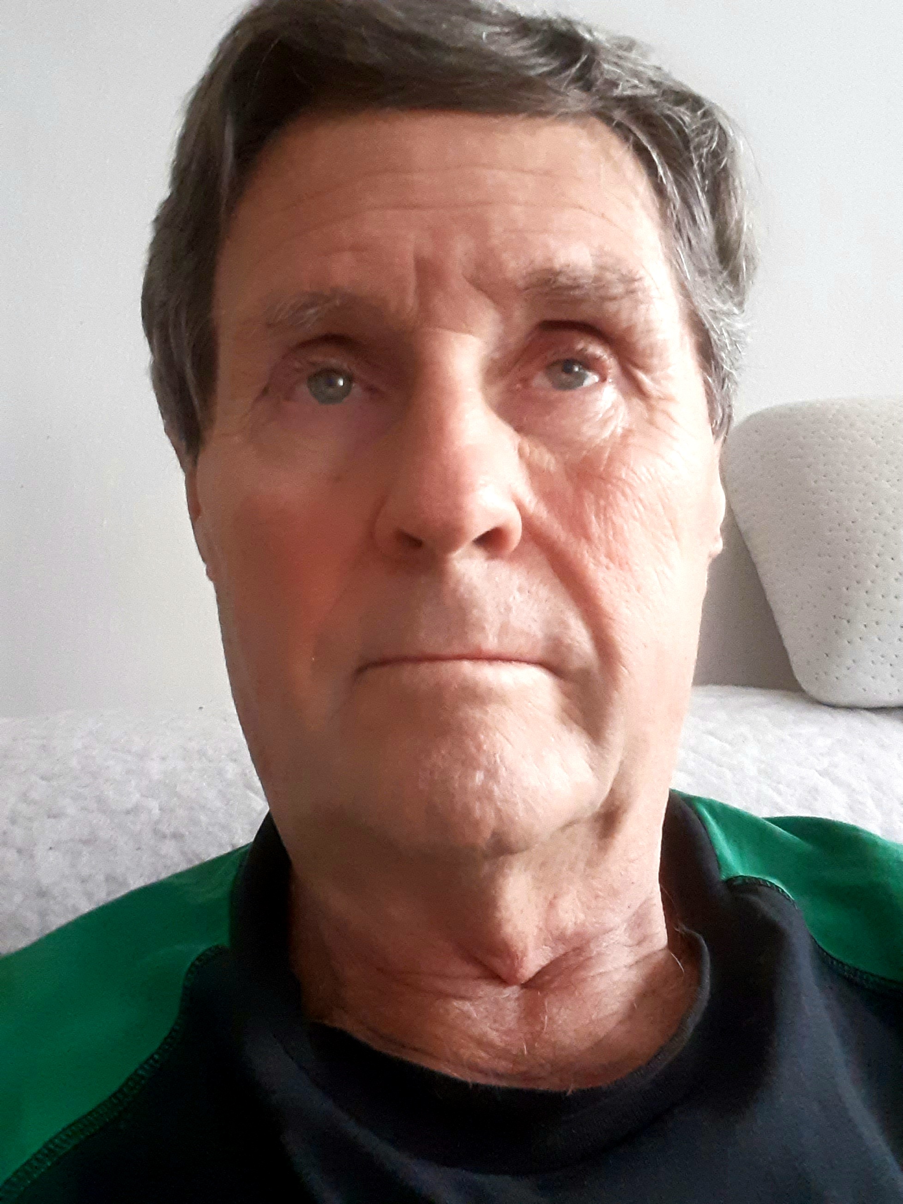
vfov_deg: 58.4
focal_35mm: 31
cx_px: 452
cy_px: 602
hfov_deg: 45.4
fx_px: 1078
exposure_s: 1/25
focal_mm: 2.61
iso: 500
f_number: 2
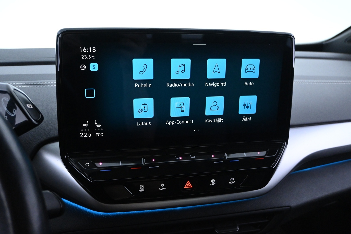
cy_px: 117
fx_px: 307
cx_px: 176
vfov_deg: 41.7
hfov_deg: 59.5
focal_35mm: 32
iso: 3200
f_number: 4
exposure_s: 1/30
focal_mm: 21
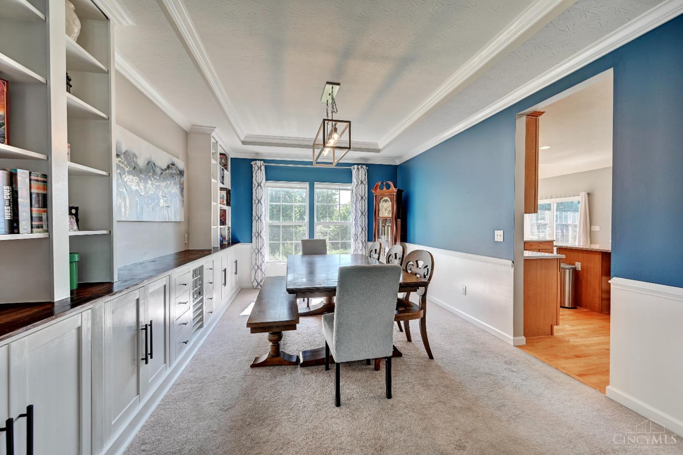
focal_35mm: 14
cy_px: 228
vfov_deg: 81.2
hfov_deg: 104.3
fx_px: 266
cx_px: 342
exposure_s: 1/20
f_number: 8
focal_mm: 14
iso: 400
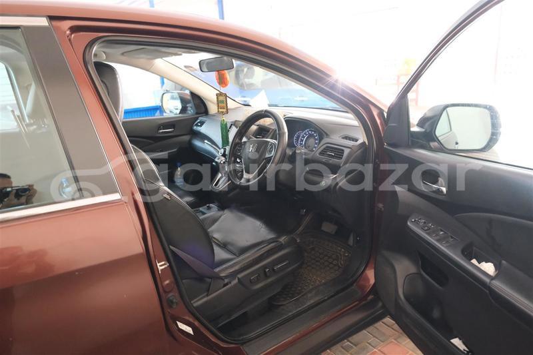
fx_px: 385
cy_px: 178
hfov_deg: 69.4
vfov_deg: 49.5
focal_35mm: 26
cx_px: 266
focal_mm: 17.5
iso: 6400
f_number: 3.8
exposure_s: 1/8
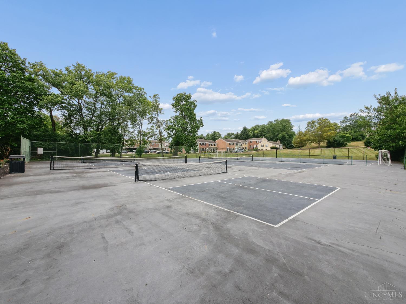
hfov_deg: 102.1
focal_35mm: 14
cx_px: 203
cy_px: 152
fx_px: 164
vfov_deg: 85.7
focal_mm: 7
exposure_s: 1/250
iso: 200
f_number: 9
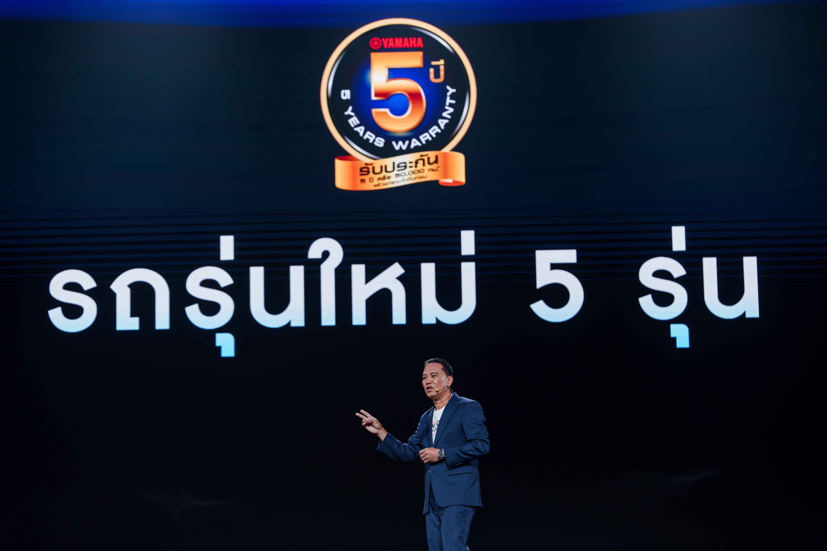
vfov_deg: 11.6
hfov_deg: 17.3
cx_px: 414
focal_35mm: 118
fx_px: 2711
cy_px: 276
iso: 200
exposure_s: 1/125
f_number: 3.5
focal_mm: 118
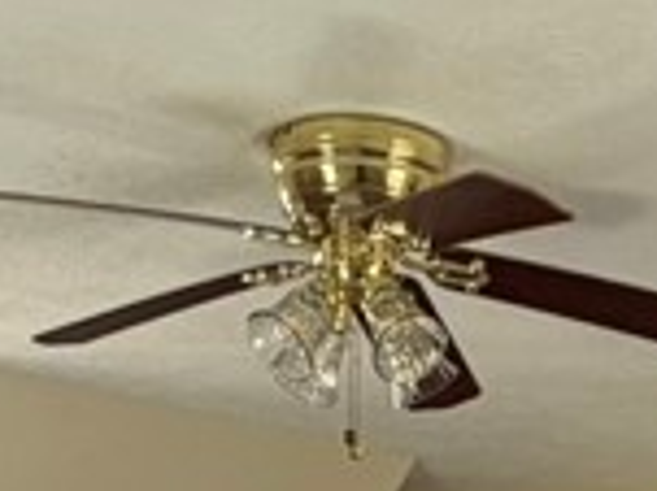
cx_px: 513
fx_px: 1802
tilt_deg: -13.0
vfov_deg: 12.0
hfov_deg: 20.5
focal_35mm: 95
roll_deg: -0.4
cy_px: 1243
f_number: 2.2
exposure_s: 1/121
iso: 320
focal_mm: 2.22
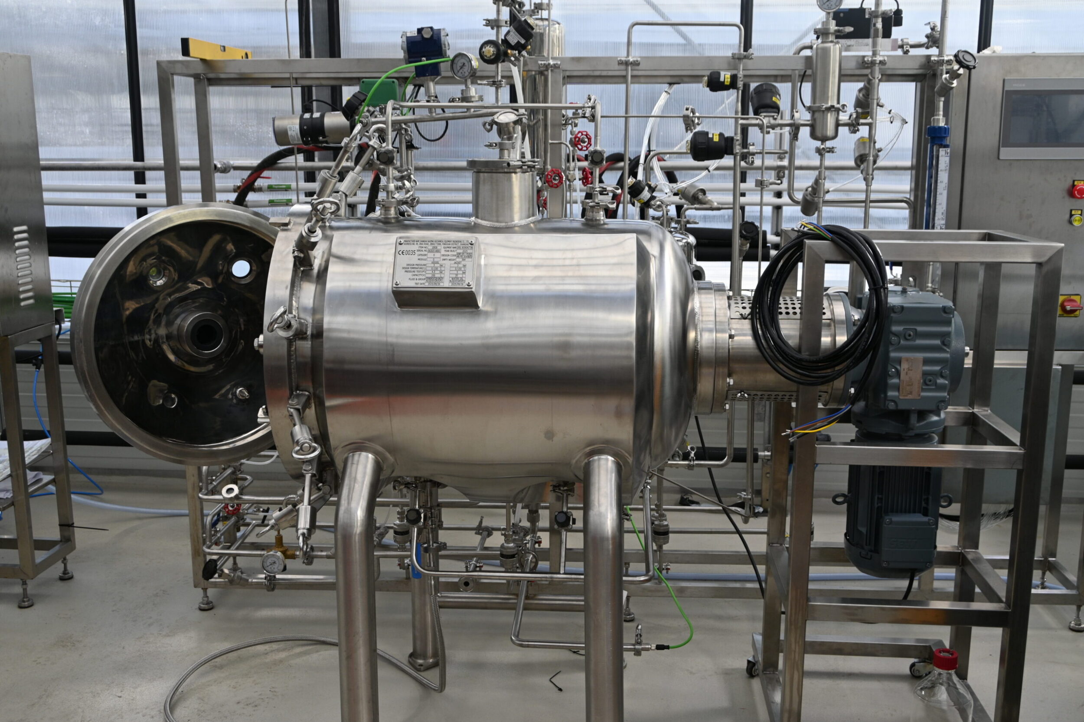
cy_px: 361
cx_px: 542
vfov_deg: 36.2
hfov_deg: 52.2
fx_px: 1107
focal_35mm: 37
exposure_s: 1/250
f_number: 5
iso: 200
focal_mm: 24.5
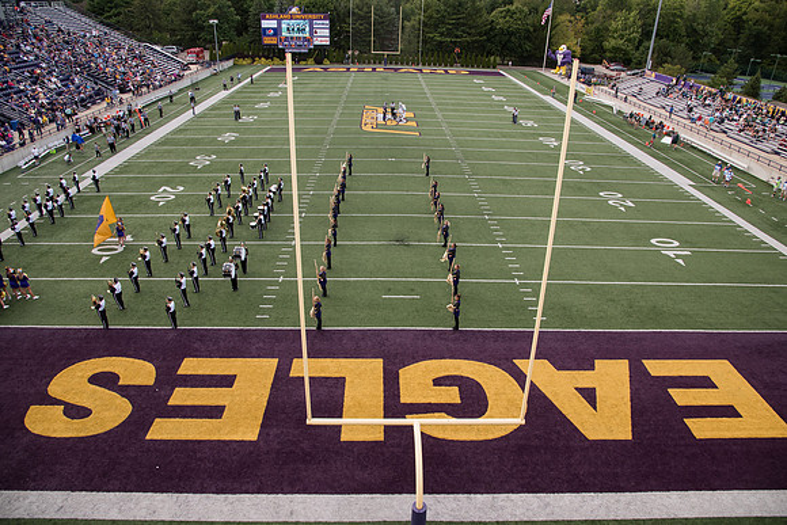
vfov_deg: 53.2
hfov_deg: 73.7
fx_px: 525
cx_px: 394
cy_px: 262
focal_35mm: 24
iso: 640
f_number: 6.3
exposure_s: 1/640
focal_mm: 24
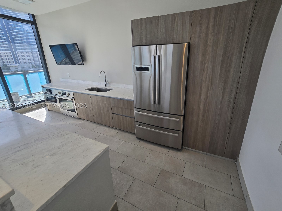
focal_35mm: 13
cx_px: 141
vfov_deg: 89.9
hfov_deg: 106.2
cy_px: 106
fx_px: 106
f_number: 2.2
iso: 50
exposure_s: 1/240
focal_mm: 2.2
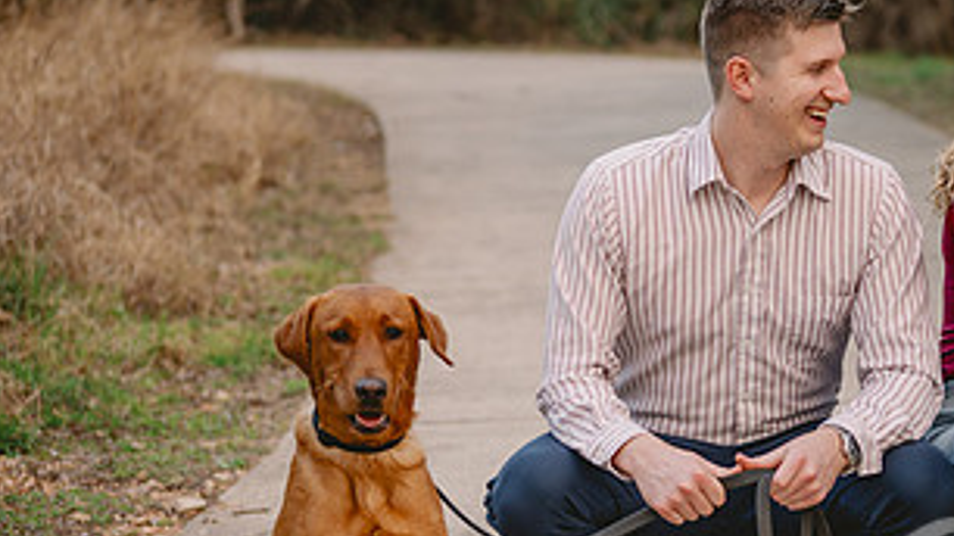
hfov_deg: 17.4
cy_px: 308
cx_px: 795
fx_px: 3086
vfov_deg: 9.9
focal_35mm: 122
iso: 250
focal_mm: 50
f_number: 2
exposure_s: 1/400
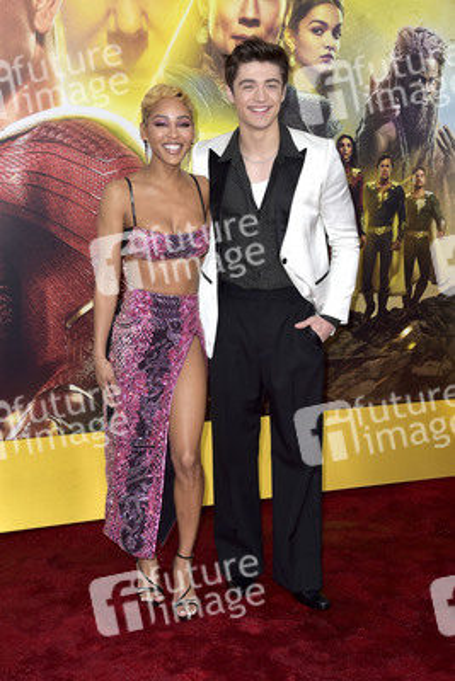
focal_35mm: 50
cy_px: 340
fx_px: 947
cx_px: 228
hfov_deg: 27.0
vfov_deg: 39.6
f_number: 6.3
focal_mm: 50
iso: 400
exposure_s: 1/250
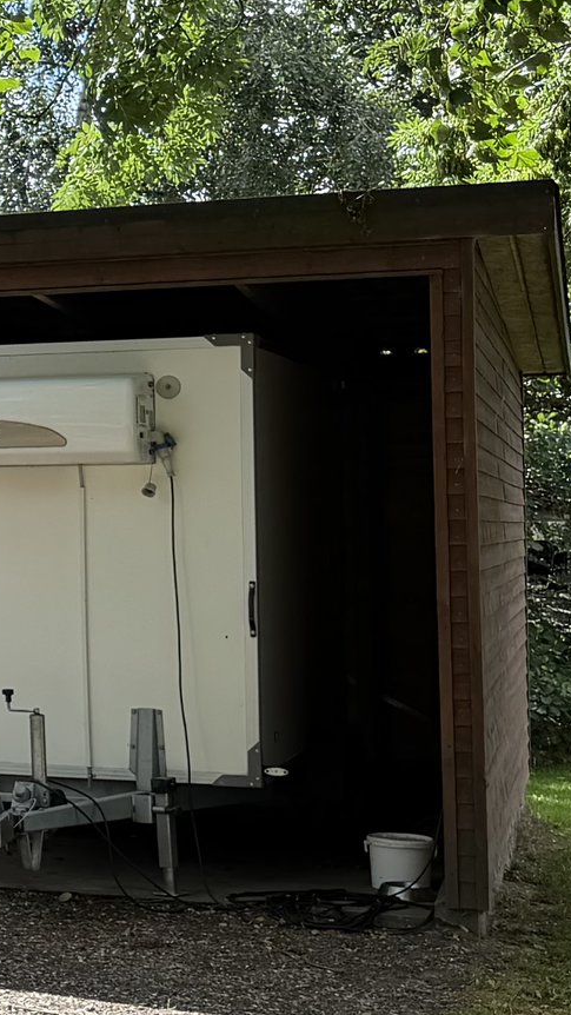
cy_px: 476
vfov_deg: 23.4
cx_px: -889
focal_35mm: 91
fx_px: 2449
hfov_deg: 10.9
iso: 80
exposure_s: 1/920
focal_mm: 6.76
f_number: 1.78
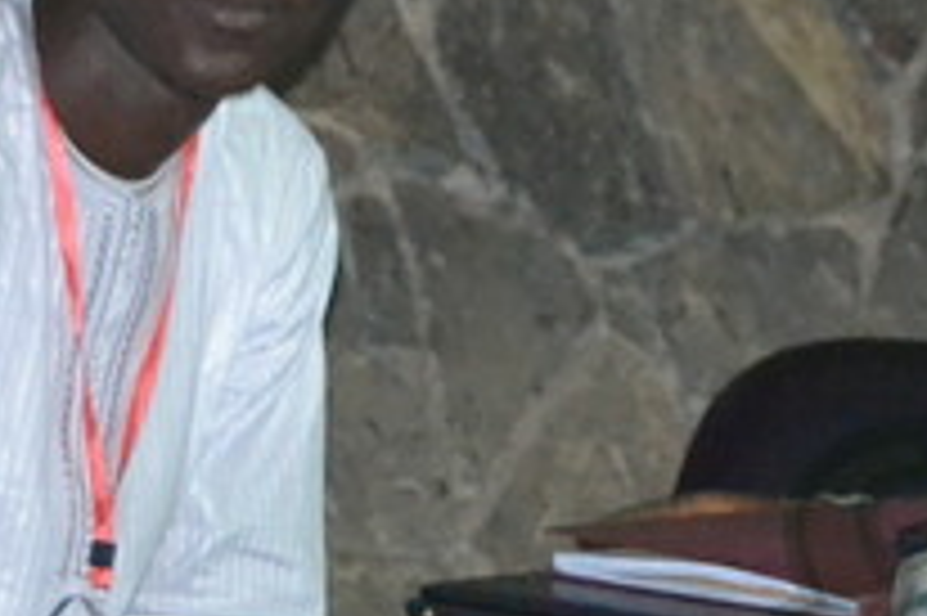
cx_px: 1274
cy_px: 436
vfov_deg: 3.4
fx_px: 10497
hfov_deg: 5.0
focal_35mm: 408
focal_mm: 70
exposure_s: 1/125
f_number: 4.5
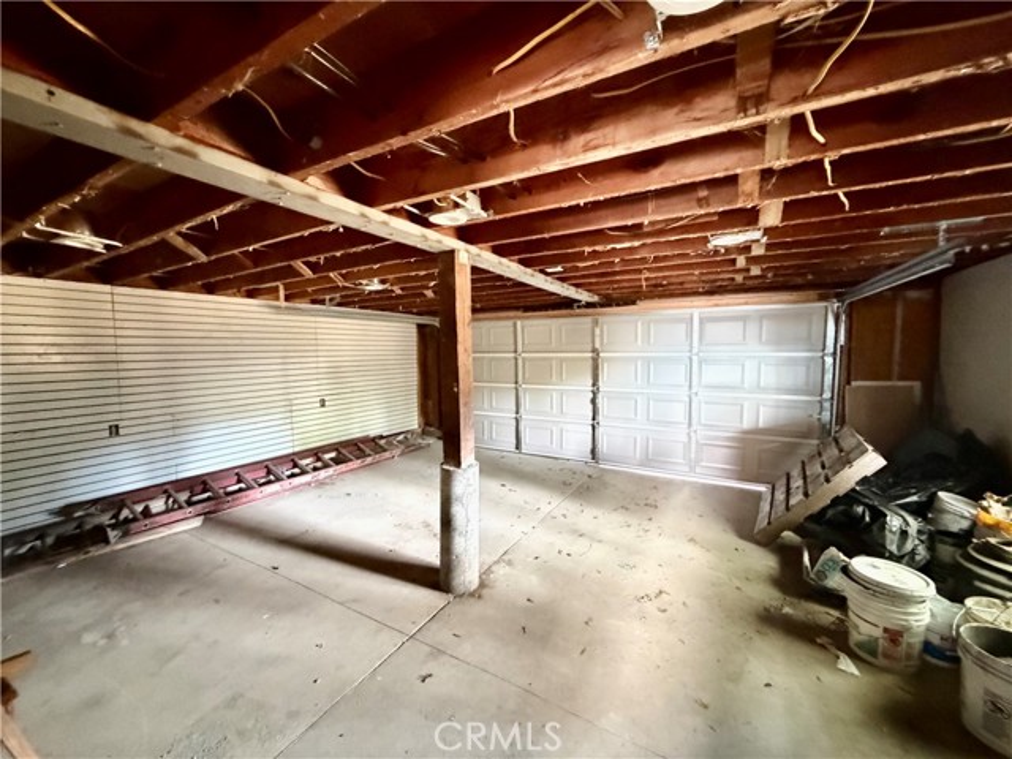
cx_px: 506
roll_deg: +1.3
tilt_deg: -4.8
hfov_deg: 102.1
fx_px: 409
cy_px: 380
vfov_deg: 85.7
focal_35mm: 14
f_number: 2.2
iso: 3200
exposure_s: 1/16
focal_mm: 2.22
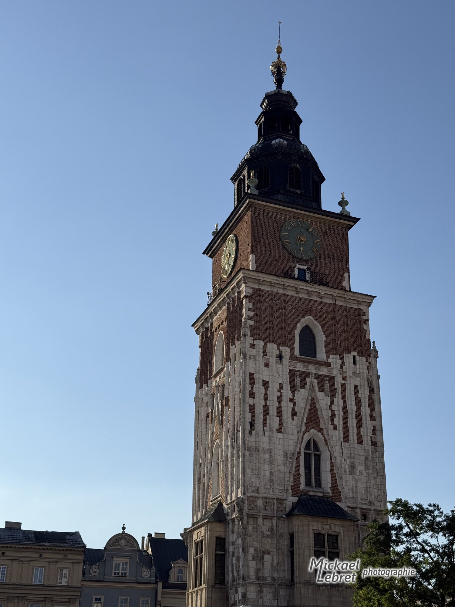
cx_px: 228
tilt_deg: +26.5
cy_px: 304
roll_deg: -1.1
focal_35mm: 48
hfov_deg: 30.3
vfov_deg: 39.7
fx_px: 841
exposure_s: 1/6024
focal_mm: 6.76
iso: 64
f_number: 1.78
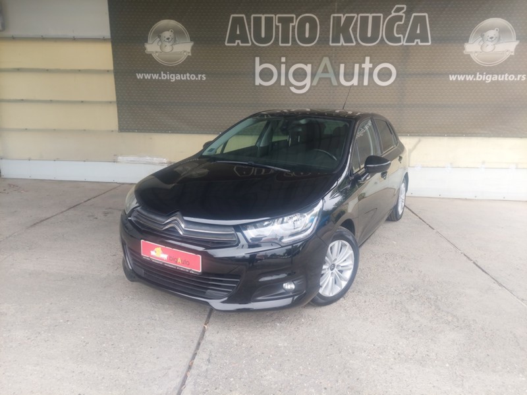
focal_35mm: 25
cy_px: 198
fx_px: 381
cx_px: 264
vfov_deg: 54.9
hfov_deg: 69.4
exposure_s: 1/100
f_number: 1.8
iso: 80
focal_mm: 5.23
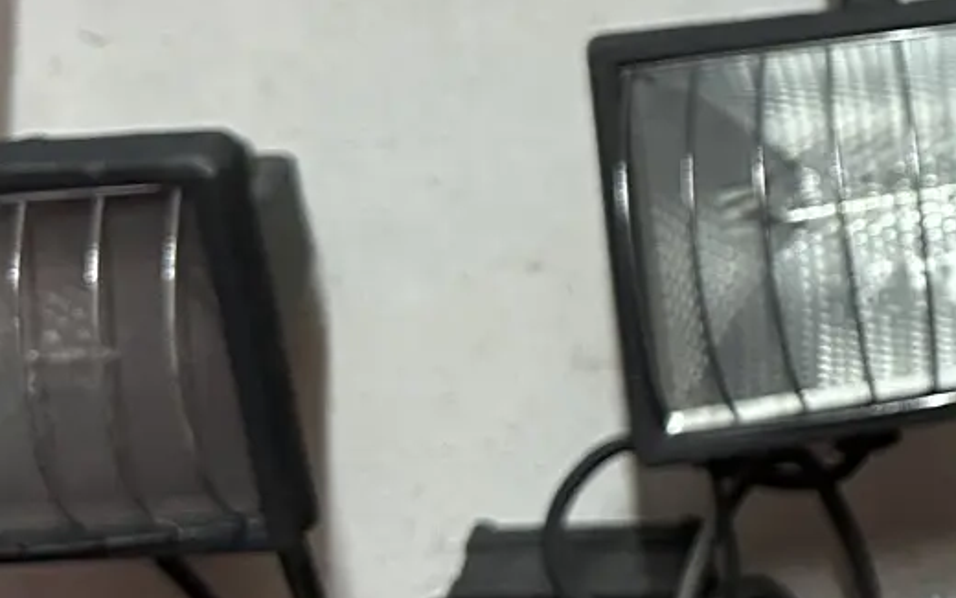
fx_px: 2449
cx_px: 1463
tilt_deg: -19.5
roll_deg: +0.8
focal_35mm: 94
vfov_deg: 13.6
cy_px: -90
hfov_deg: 19.2
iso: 400
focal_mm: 6.86
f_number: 1.78
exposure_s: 1/50
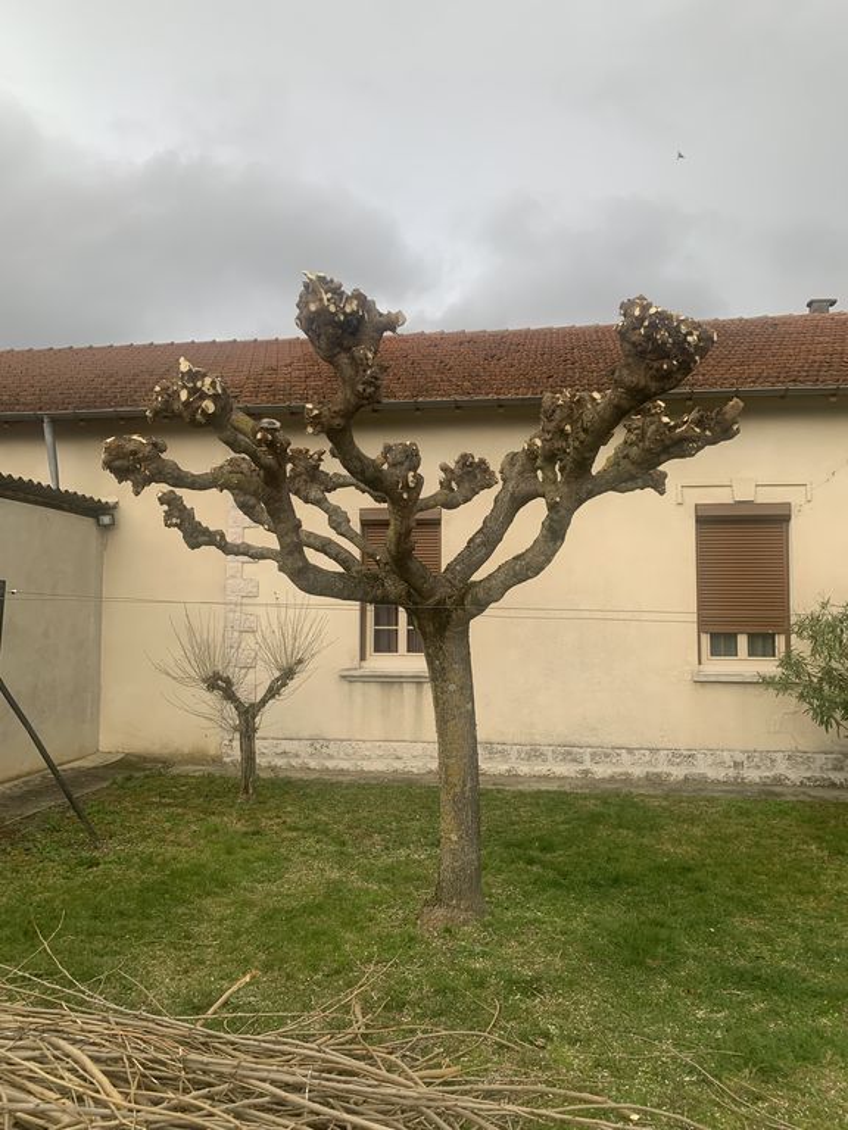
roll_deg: -0.1
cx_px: 424
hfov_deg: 53.1
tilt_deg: +6.9
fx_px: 849
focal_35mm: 26
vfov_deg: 67.3
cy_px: 565
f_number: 1.8
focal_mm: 4.25
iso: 50
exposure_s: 1/121
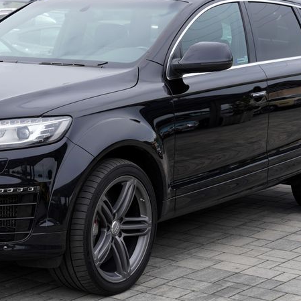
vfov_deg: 17.9
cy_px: 135
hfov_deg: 17.8
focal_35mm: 97
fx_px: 954
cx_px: 82
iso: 100
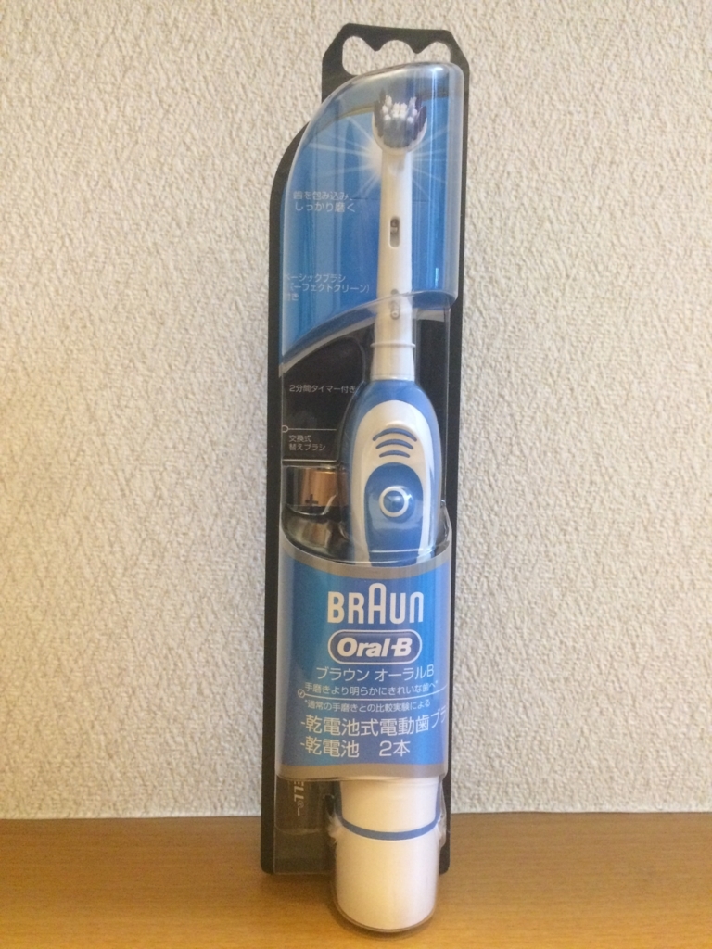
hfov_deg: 48.2
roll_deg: -0.1
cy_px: 474
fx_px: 795
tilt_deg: -1.1
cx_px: 356
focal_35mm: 29
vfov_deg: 61.7
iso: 320
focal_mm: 4.15
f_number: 2.2
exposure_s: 1/25
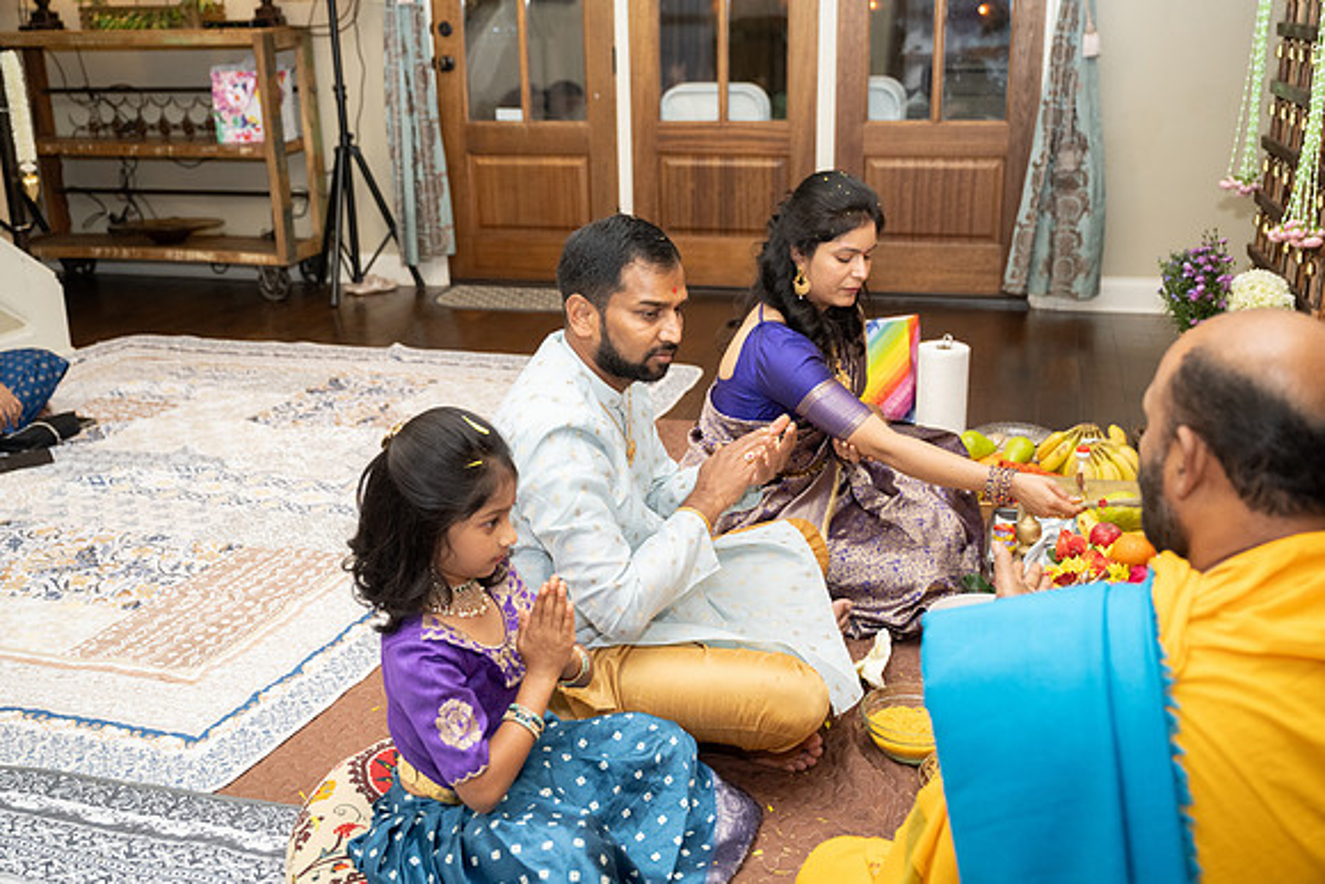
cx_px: 662
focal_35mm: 36
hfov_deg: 53.1
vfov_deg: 36.9
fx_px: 1326
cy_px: 442
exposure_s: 1/160
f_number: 3.2
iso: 1000
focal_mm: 35
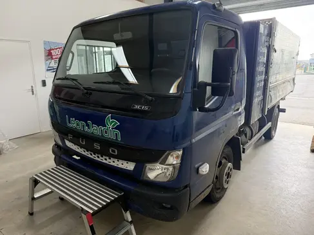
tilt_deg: -12.4
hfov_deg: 71.6
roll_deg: +0.4
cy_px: 118
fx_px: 218
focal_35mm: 24
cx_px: 157
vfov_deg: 56.8
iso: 200
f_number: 1.78
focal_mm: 6.76
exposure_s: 1/177
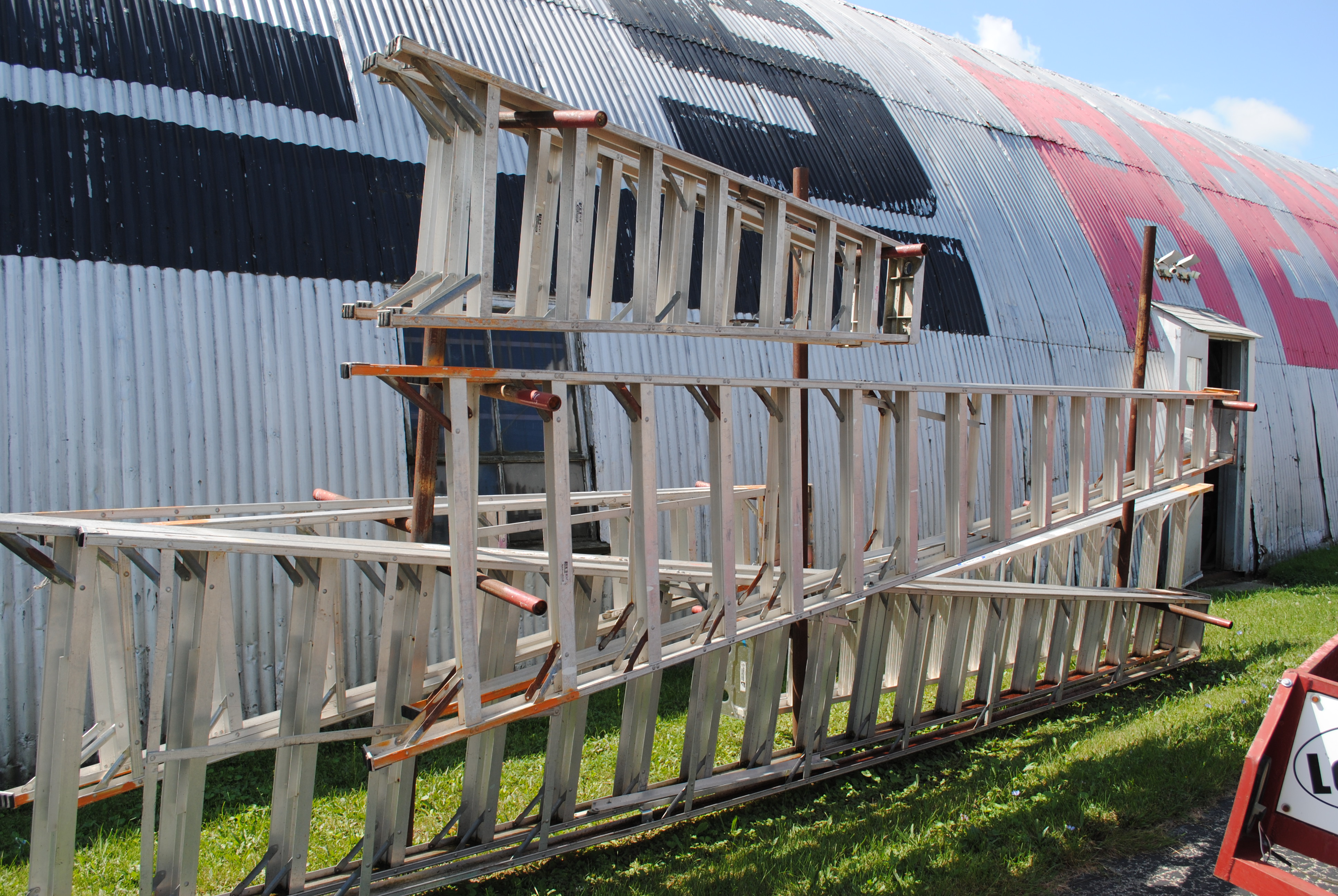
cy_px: 448
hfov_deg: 57.2
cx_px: 669
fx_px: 1228
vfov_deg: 40.1
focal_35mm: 33
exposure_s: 1/200
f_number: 7.1
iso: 100
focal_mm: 22
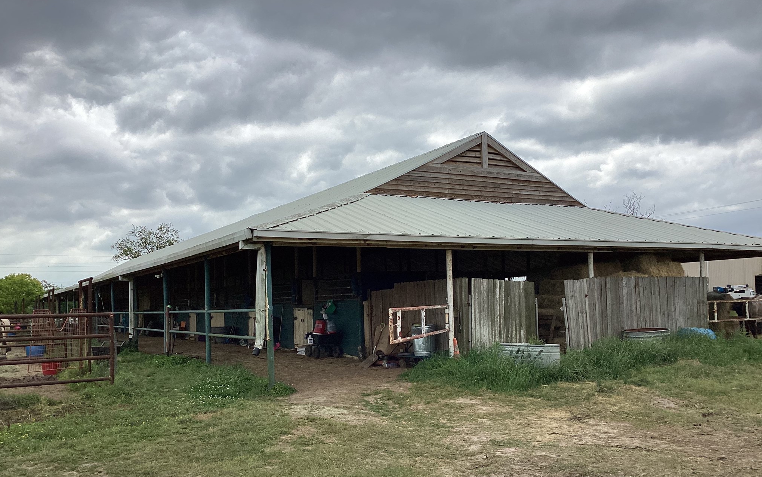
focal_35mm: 33
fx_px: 685
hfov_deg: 58.1
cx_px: 380
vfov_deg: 38.2
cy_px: 282
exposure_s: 1/1217
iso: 25
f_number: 2.4
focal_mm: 3.3
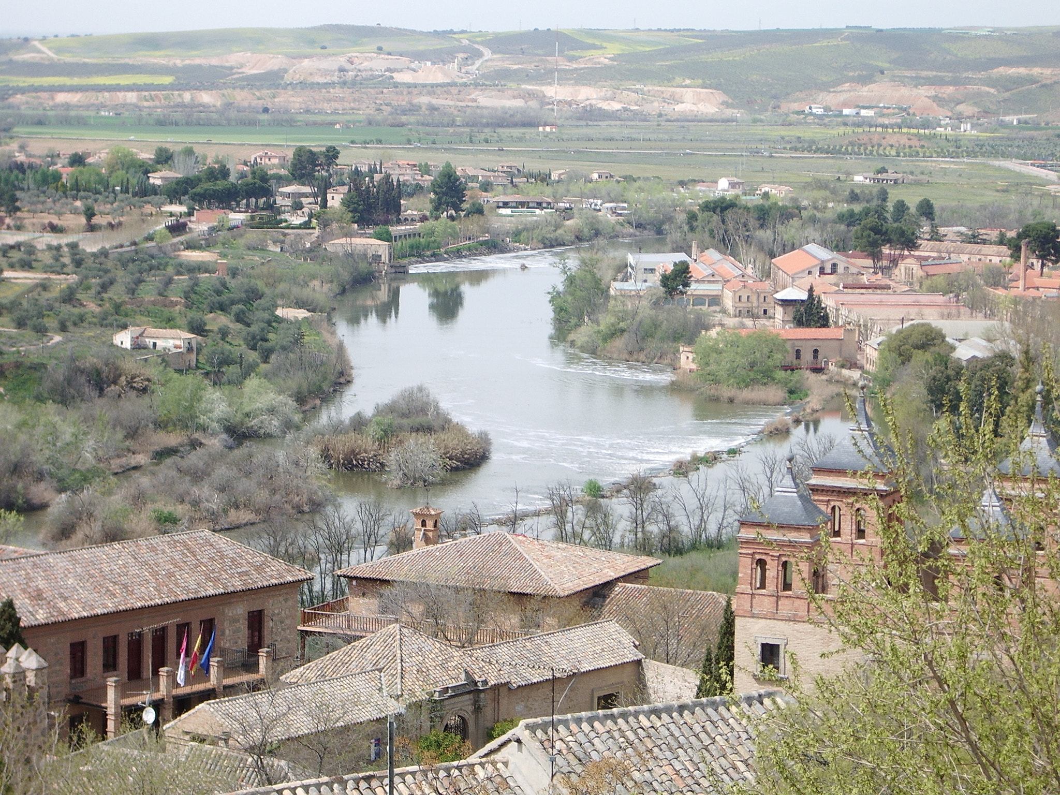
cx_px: 530
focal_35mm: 107
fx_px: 3277
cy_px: 398
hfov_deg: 18.4
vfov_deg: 13.8
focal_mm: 17.4
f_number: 4.8
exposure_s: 1/250
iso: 50
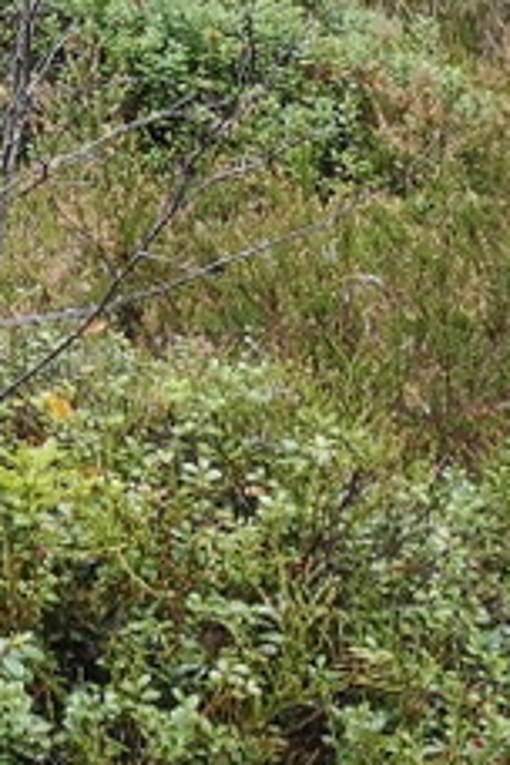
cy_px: -342
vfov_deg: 16.1
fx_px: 2507
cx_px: -1070
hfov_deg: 9.1
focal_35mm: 118
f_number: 1.8
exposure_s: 1/100
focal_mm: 3.95
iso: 50
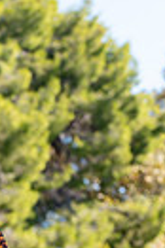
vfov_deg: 4.0
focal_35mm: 516
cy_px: 360
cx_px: -102
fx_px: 3557
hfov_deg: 2.7
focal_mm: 150
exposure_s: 1/250
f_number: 9
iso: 200
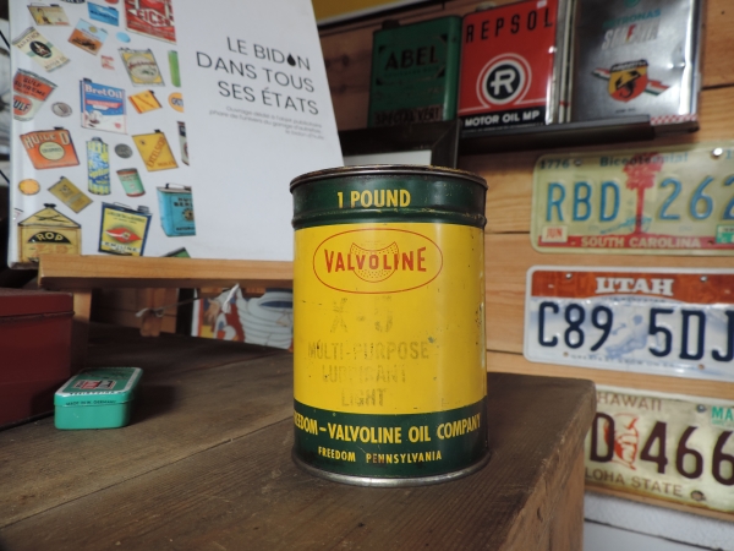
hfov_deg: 71.6
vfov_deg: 56.8
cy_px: 276
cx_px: 367
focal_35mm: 24
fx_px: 509
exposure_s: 1/30
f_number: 3
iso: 100
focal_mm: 4.3
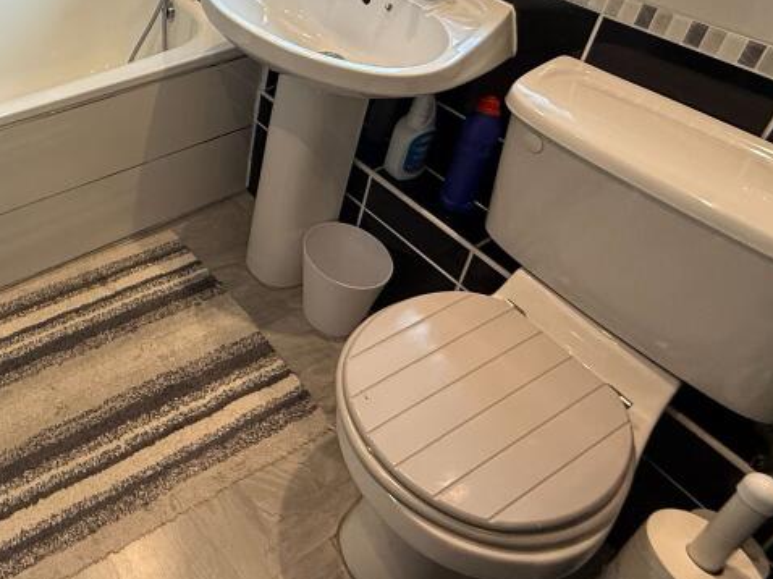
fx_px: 670
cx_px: 65
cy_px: 21
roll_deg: +0.8
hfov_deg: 52.1
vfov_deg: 41.6
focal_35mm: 30
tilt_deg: -27.5
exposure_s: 1/100
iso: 160
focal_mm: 2.22
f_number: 2.2
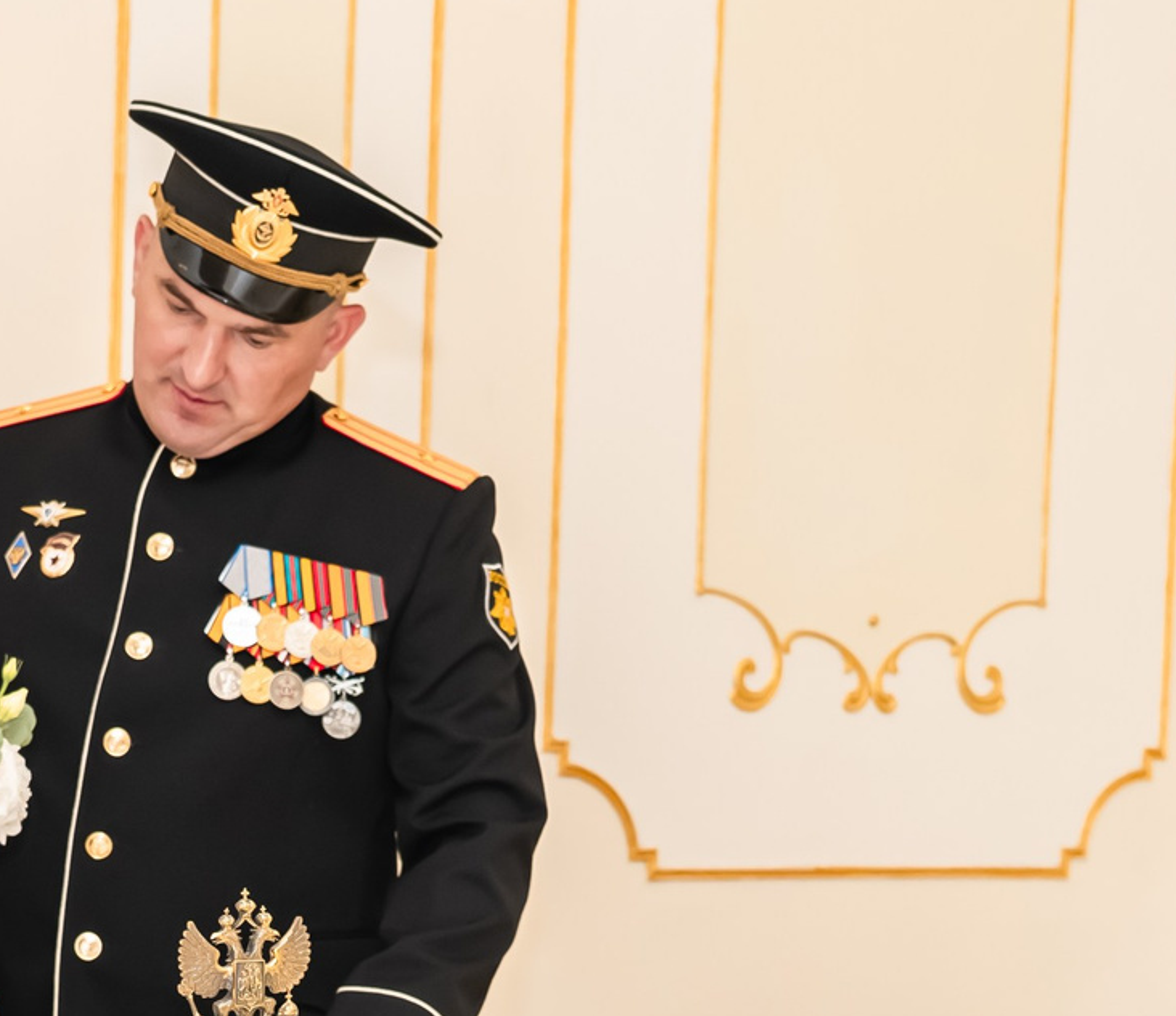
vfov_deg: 15.8
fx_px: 3557
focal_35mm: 99
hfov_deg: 18.6
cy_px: 1107
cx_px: 203
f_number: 3.5
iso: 500
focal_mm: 24
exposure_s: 1/250
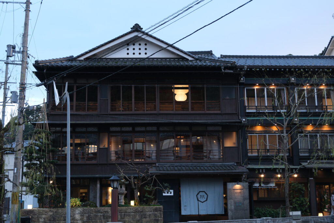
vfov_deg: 29.3
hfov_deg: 42.7
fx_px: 427
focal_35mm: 46
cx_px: 167
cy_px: 112
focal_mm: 30.5
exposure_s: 1/100
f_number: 3.7
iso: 1000
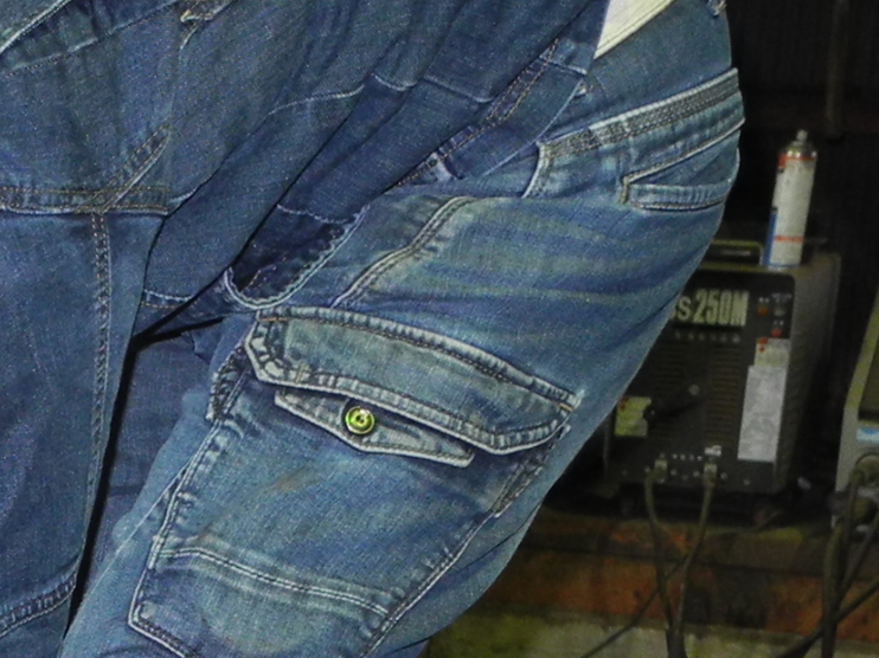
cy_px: 1181
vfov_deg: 9.2
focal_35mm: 154
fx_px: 3909
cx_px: -649
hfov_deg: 11.9
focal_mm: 7.4
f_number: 3.2
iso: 200
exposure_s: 1/30
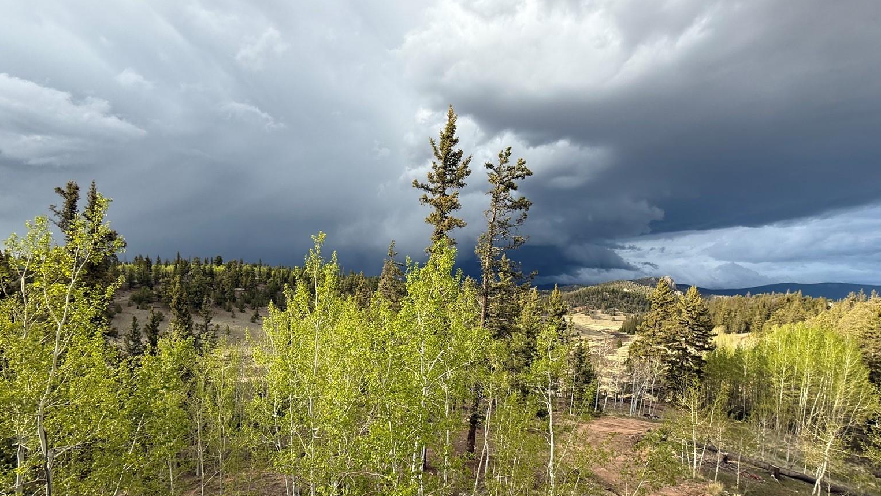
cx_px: 433
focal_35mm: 16
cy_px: 317
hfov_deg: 99.4
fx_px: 374
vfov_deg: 65.9
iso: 50
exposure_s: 1/313
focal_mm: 2.22
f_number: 2.2
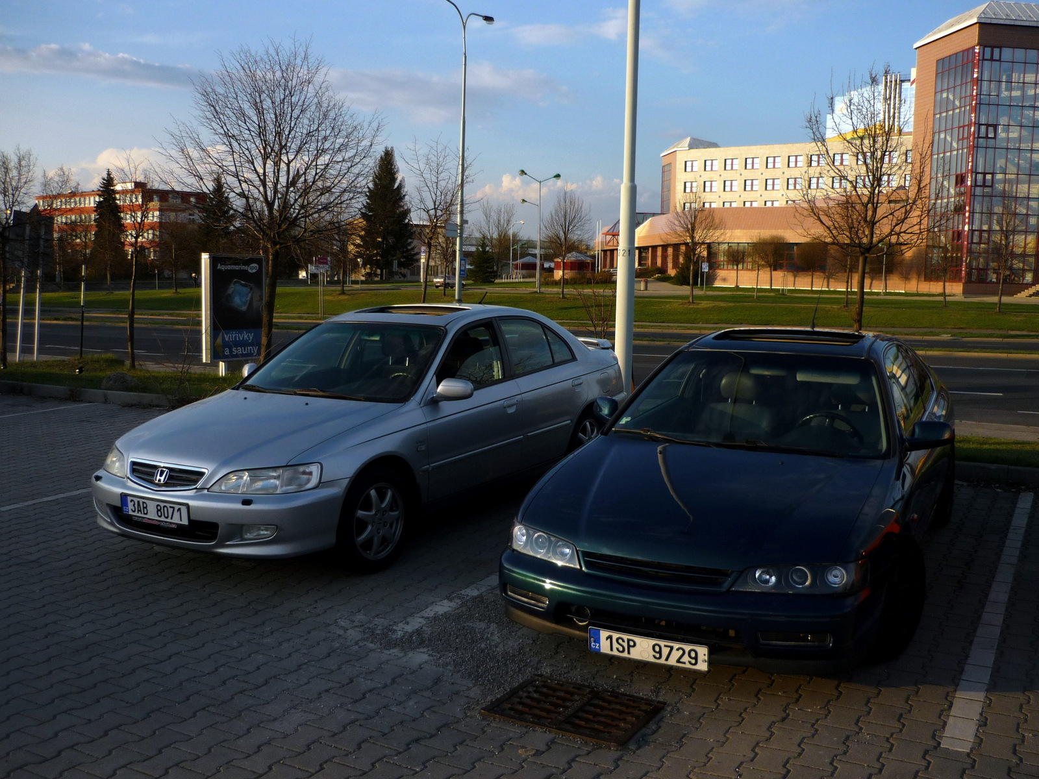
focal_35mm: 33
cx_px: 520
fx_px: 990
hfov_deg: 55.4
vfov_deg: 42.9
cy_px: 390
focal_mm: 5.5
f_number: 2.8
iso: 100
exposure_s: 1/800
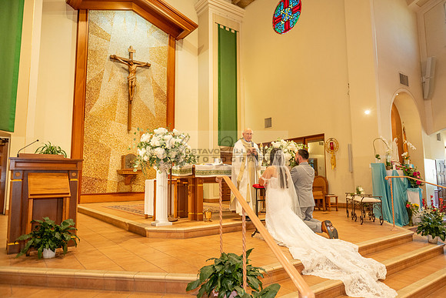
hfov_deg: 73.7
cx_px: 223
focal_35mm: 24
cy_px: 149
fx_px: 297
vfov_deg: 53.2
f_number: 2.8
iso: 1600
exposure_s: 1/160
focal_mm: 24
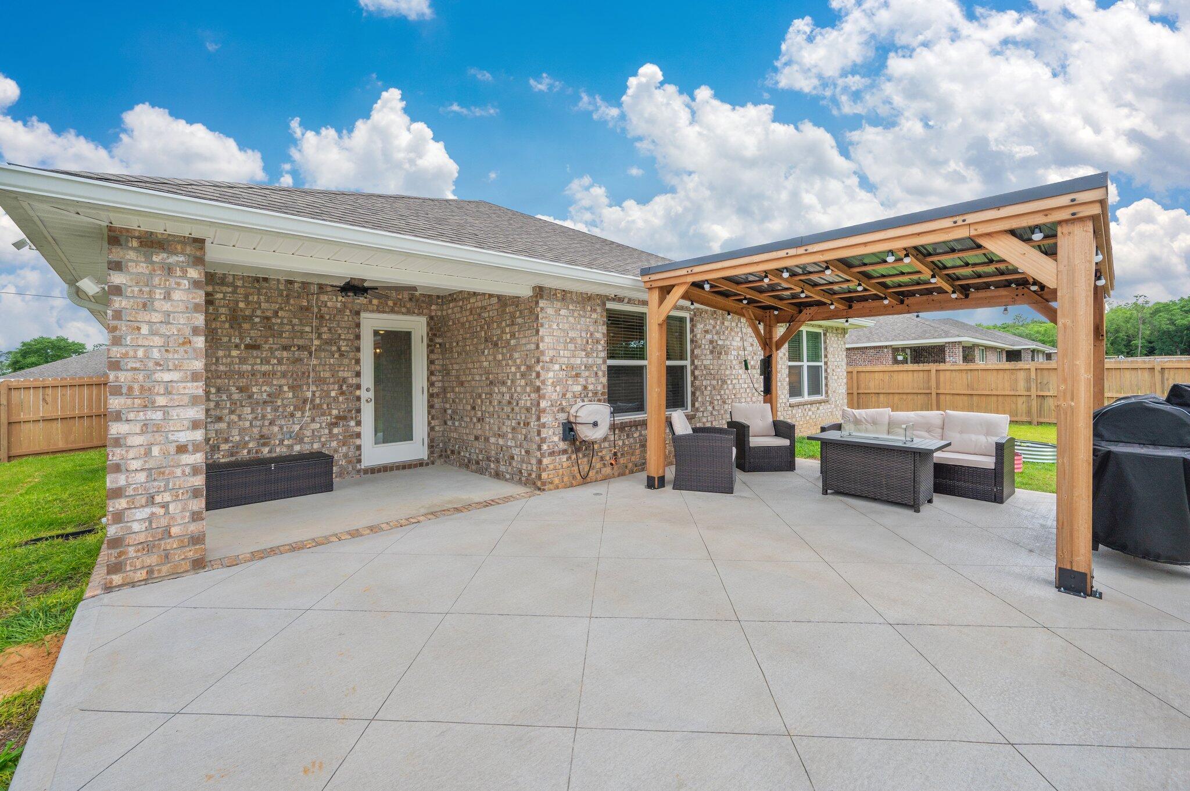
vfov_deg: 81.1
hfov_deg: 104.3
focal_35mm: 14
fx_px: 462
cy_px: 396
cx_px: 595
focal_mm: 14
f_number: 9
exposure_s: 1/125
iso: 100
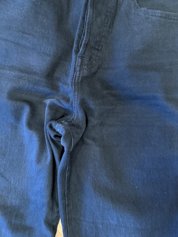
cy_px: 84
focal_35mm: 36
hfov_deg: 39.7
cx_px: 93
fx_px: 247
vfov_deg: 50.6
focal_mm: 6.76
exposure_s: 1/30
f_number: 1.78
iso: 800
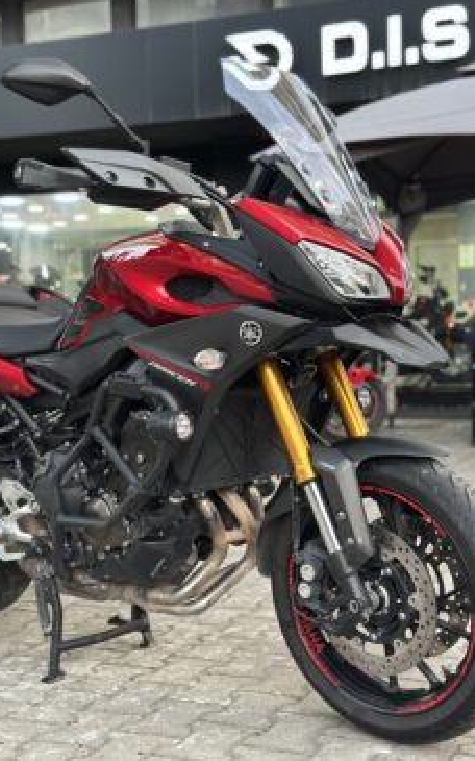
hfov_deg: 24.8
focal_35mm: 52
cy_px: 376
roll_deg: +1.3
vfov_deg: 38.9
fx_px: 1077
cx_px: 262
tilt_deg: -0.8
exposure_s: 1/60
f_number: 1.78
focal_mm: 6.86
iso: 160
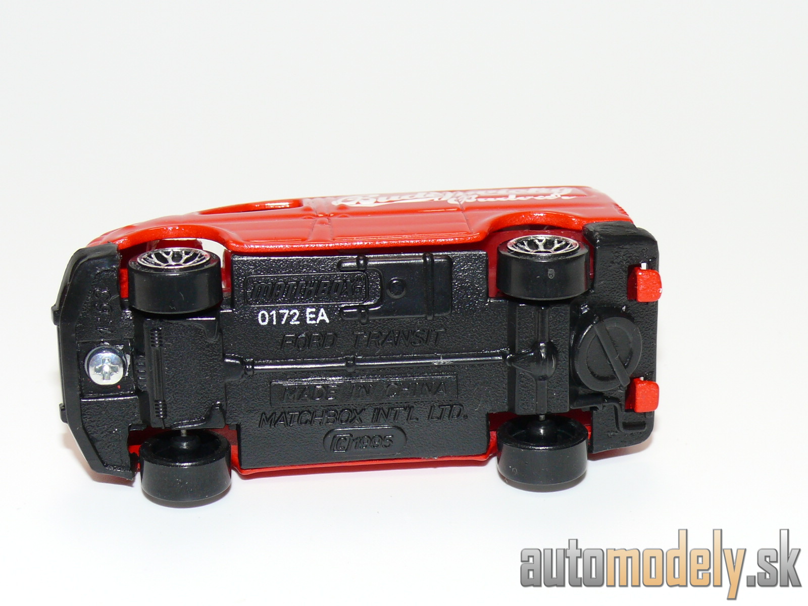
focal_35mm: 87
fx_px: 2031
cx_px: 404
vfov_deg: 17.0
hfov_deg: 22.5
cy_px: 303
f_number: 4
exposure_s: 1/30
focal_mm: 12.3
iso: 100
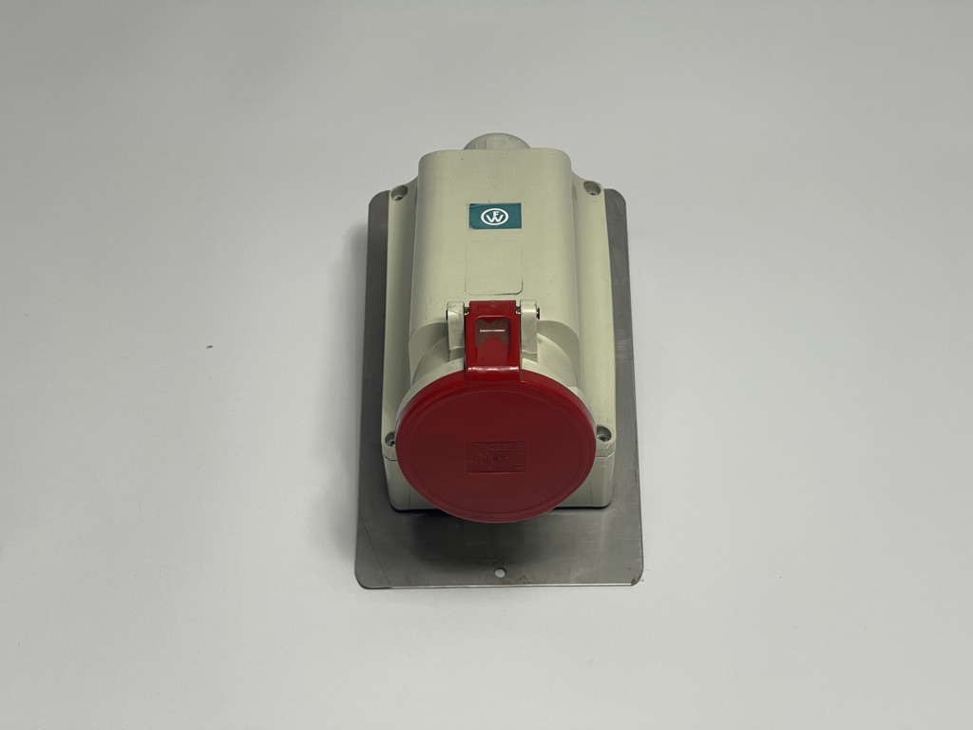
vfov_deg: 22.9
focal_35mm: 64
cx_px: 486
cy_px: 365
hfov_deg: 30.3
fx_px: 1799
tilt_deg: -46.3
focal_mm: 7.5
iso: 50
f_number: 2.2
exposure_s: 1/100
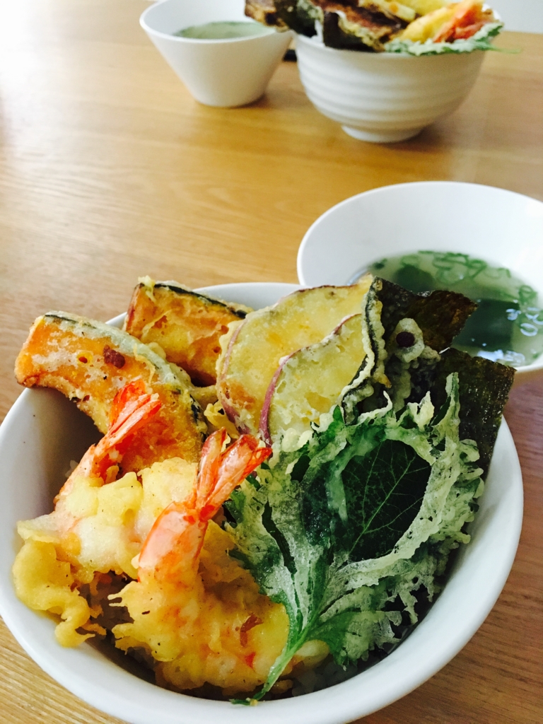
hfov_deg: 48.2
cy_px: 362
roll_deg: +3.9
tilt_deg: -44.4
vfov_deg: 61.7
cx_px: 272
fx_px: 607
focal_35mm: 29
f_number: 2.2
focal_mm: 4.15
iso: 200
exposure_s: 1/30
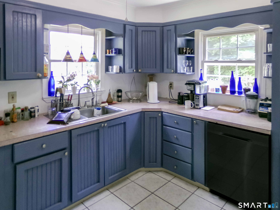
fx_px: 194
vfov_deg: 56.8
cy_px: 105
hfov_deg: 71.6
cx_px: 140
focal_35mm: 24
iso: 200
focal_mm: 4.3
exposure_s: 1/18
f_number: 3.7
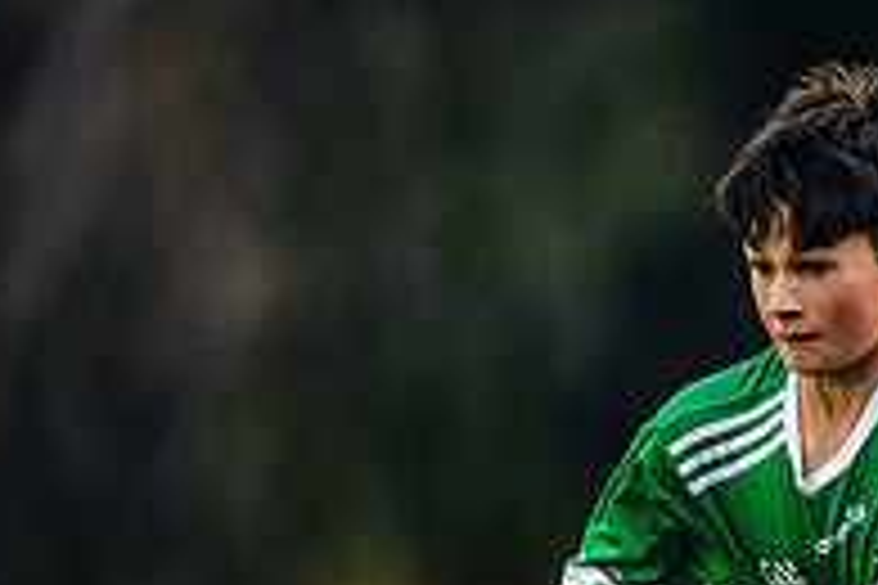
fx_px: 33386
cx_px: 1171
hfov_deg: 1.5
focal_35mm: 1369
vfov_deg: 1.0
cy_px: 767
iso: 3200
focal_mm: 400
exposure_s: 1/500
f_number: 2.8
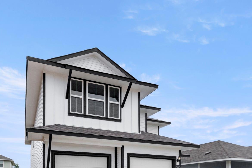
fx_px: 350
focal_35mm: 50
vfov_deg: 26.8
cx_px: 116
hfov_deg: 39.6
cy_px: 113
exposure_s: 1/1600
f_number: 8
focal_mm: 24
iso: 400
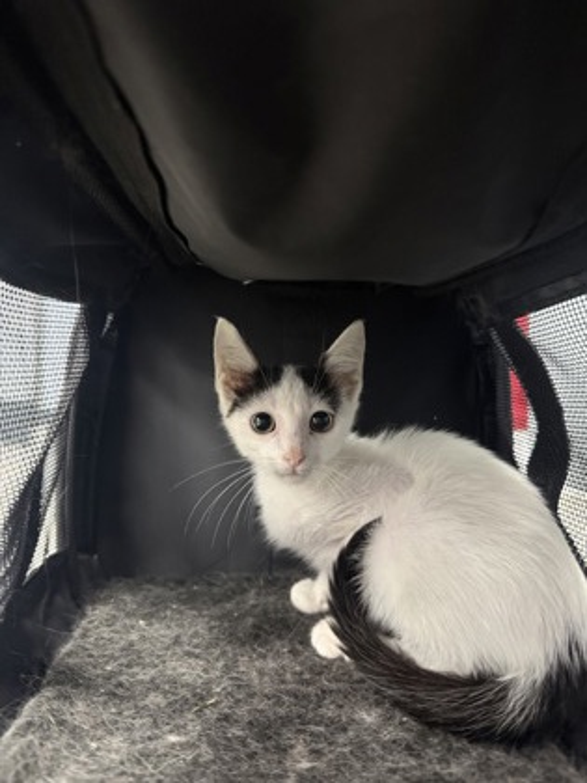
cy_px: 392
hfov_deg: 56.8
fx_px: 543
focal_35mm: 24
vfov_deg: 71.6
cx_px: 294
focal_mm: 6.76
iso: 800
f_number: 1.78
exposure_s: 1/30
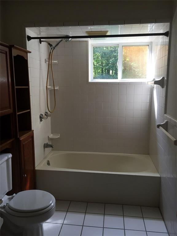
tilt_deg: -8.1
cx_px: 88
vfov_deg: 61.7
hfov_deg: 48.2
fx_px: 198
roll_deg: +0.0
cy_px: 118
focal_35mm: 29
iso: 32
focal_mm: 4.15
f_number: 2.2
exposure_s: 1/40
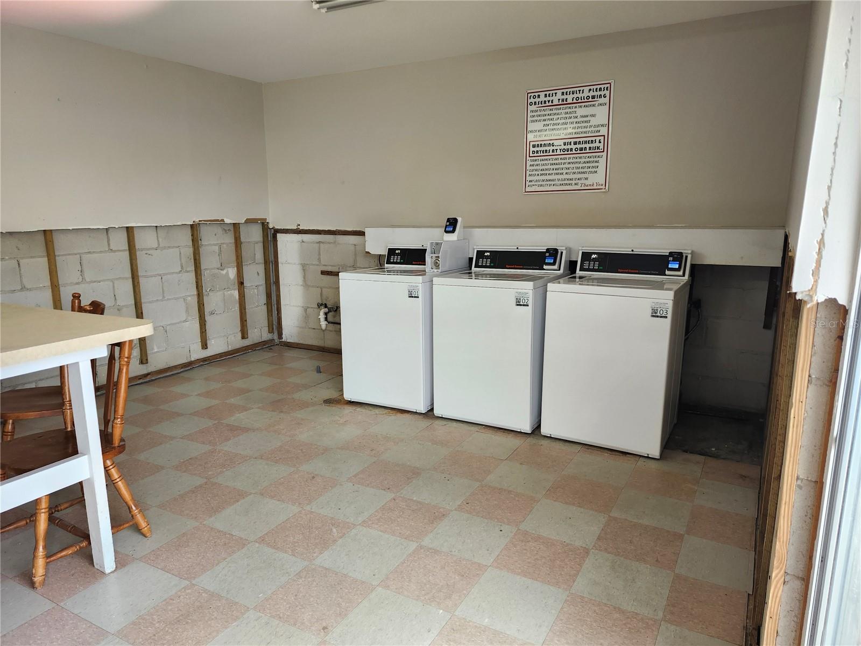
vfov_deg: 58.9
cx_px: 430
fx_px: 572
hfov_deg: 73.9
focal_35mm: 23
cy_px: 323
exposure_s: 1/120
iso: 160
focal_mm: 5.54
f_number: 1.8
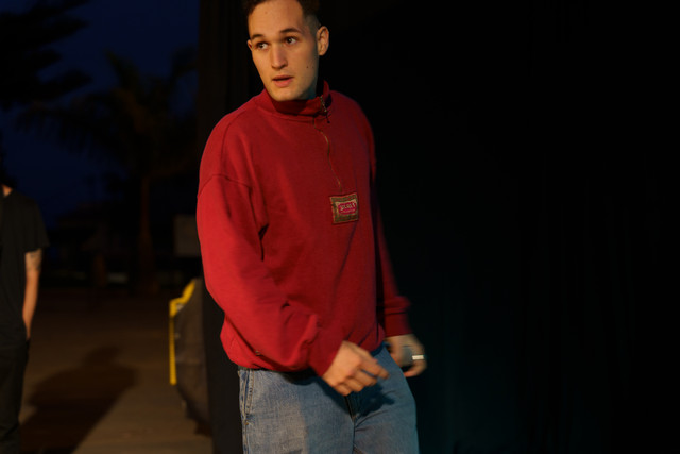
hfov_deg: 28.8
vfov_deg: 19.5
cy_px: 227
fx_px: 1322
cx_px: 340
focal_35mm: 70
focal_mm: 70
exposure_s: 1/80
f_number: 2.8
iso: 640
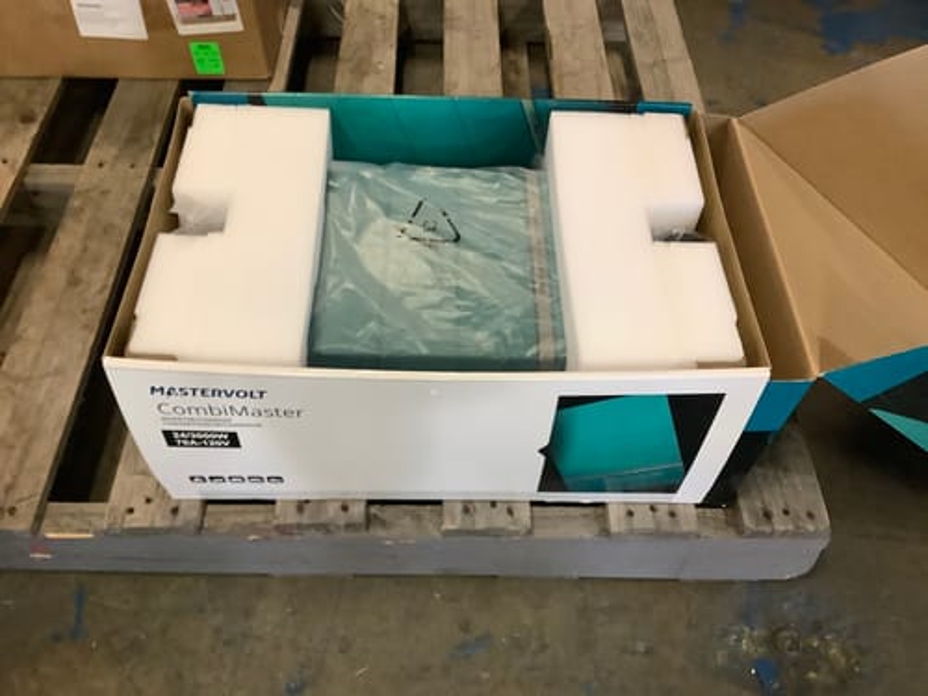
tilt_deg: -51.7
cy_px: 348
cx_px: 464
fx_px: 831
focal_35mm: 31
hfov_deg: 58.4
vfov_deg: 45.4
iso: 320
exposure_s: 1/50
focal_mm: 3.3
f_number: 2.4
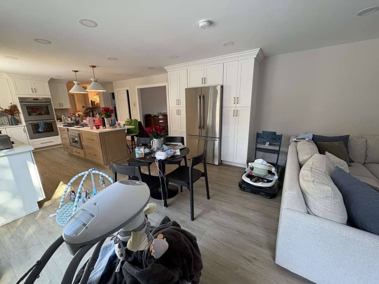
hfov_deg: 102.1
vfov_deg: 85.7
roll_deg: +1.0
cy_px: 142
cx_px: 190
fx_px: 153
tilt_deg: -14.2
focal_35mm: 14
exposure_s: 1/60
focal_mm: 2.22
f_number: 2.2
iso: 200
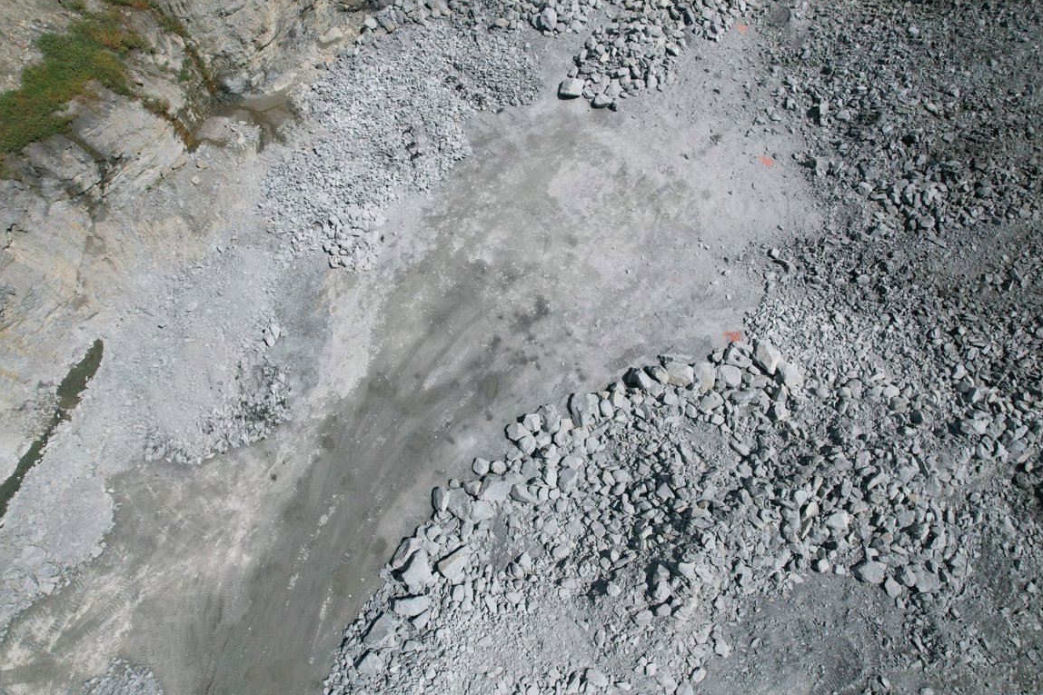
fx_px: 666
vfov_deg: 55.1
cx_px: 530
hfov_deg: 76.1
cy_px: 346
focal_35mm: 23
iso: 100
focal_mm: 8.38
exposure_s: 1/2500
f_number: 2.8
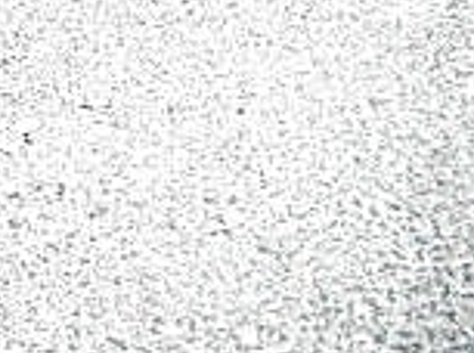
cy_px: -272
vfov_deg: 9.3
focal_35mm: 151
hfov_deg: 12.0
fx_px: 2063
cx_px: -384
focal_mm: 6.3
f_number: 2.8
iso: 400
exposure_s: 1/125
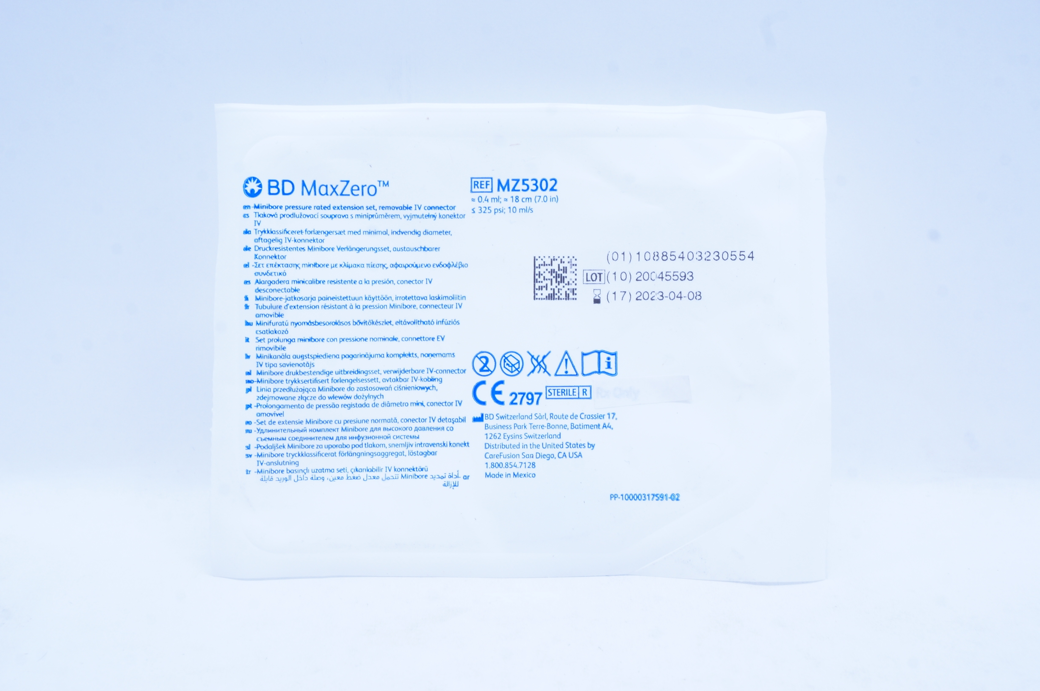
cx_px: 520
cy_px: 346
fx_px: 1515
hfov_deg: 37.9
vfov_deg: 25.7
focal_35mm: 52
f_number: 13
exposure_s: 1/13
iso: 400
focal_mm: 35
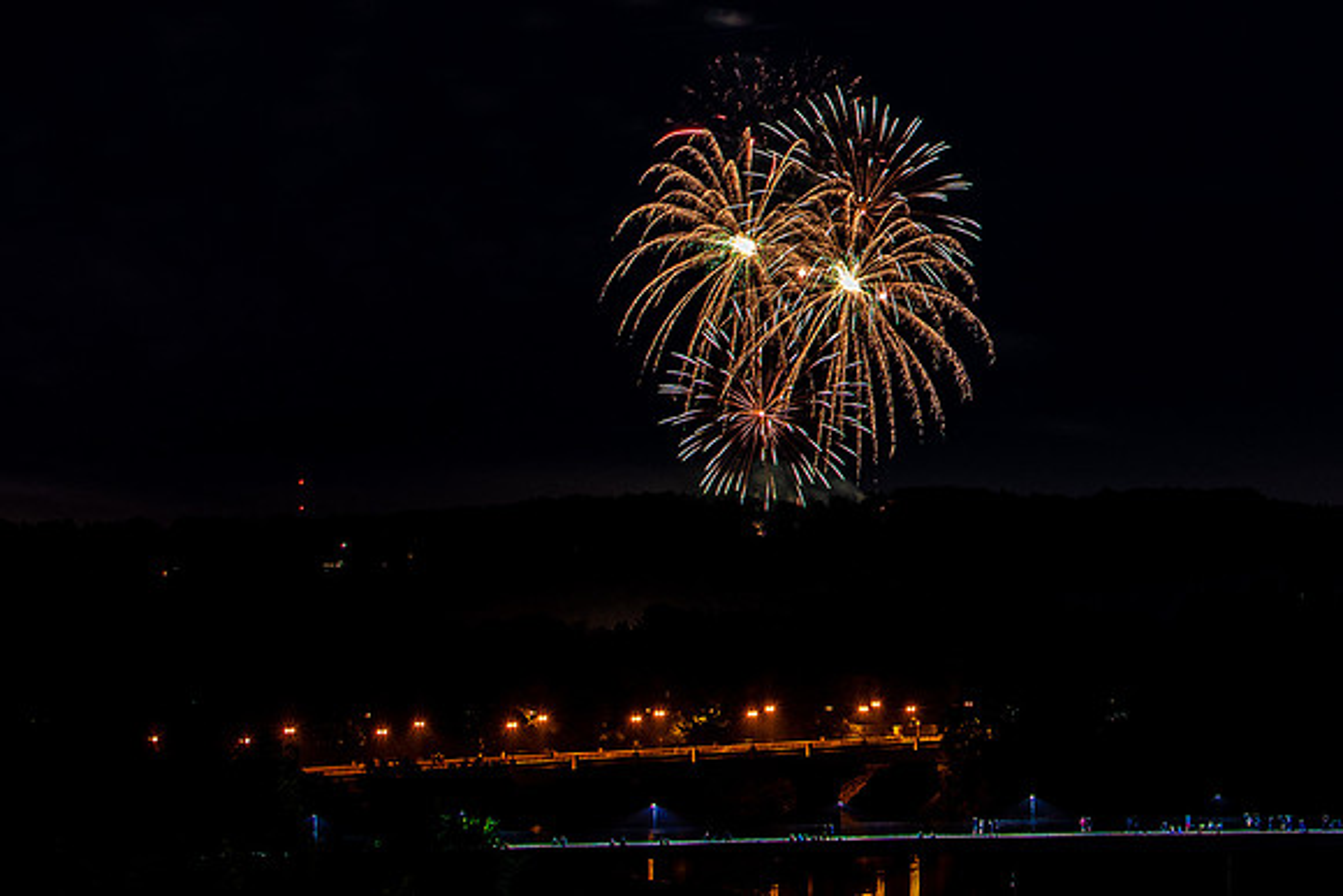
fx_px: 4174
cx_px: 1113
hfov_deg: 18.1
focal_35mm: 112
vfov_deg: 12.2
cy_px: 202
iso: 125
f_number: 6.3
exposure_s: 10
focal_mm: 35
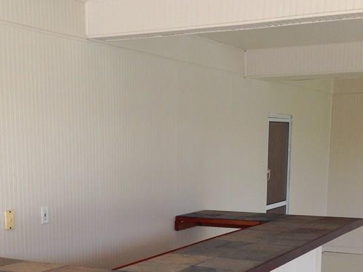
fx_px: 671
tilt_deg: -10.6
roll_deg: +1.9
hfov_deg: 30.2
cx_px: 151
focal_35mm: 64
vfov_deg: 22.4
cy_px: 247
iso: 50
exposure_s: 1/173
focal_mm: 4.12
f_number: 2.4
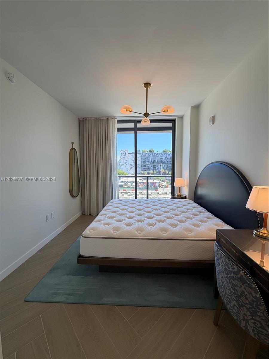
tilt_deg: -5.2
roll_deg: +0.5
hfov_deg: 85.7
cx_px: 134
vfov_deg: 102.1
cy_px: 180
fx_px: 145
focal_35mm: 14
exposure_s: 1/120
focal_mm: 2.22
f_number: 2.2
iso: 80
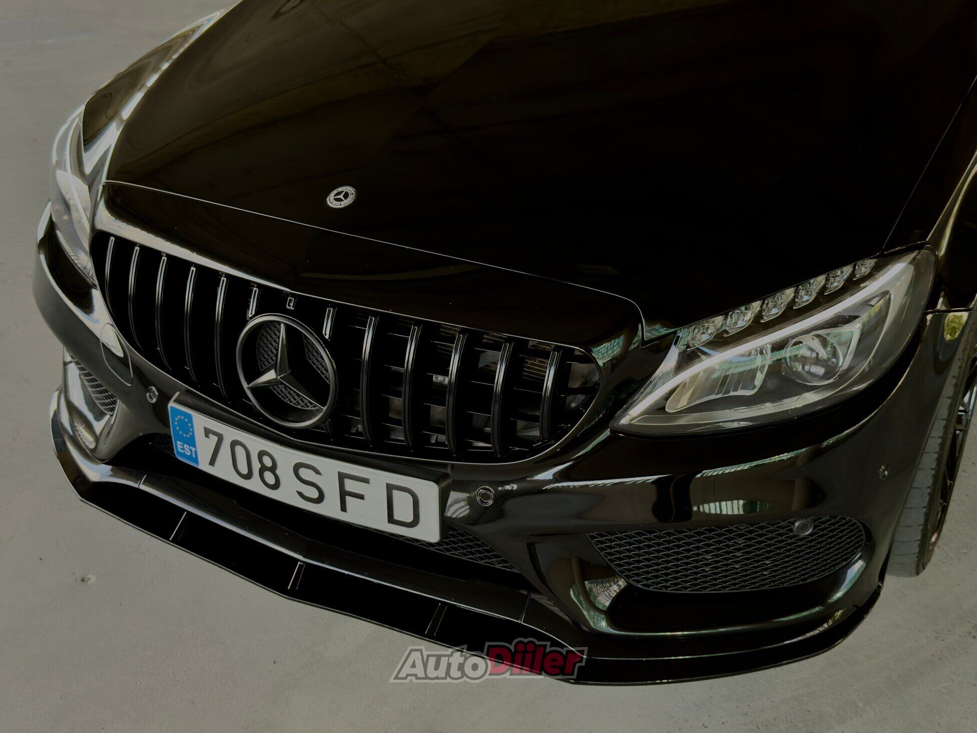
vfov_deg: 34.3
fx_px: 1185
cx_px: 488
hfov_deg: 44.8
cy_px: 366
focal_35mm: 42
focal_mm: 6.76
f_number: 1.78
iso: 160
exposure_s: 1/249
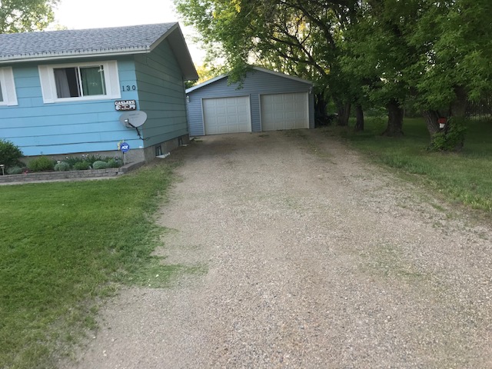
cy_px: 184
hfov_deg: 63.4
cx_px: 246
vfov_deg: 49.7
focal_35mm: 28
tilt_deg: -7.9
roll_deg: +2.1
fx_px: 398
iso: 25
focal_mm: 3.99
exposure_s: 1/60
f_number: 1.8
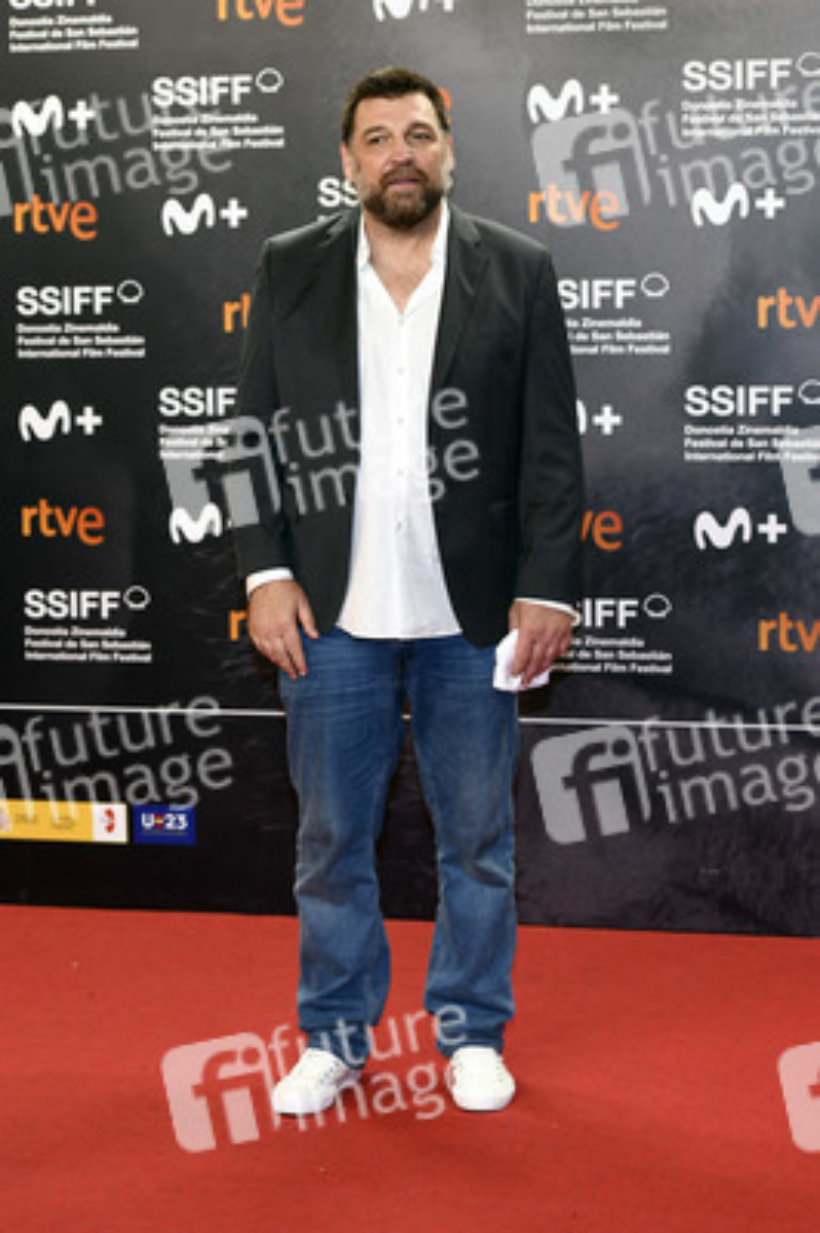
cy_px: 616
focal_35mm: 75
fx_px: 2567
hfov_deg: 18.2
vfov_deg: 27.0
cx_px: 410
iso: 800
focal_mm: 75
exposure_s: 1/400
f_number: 4
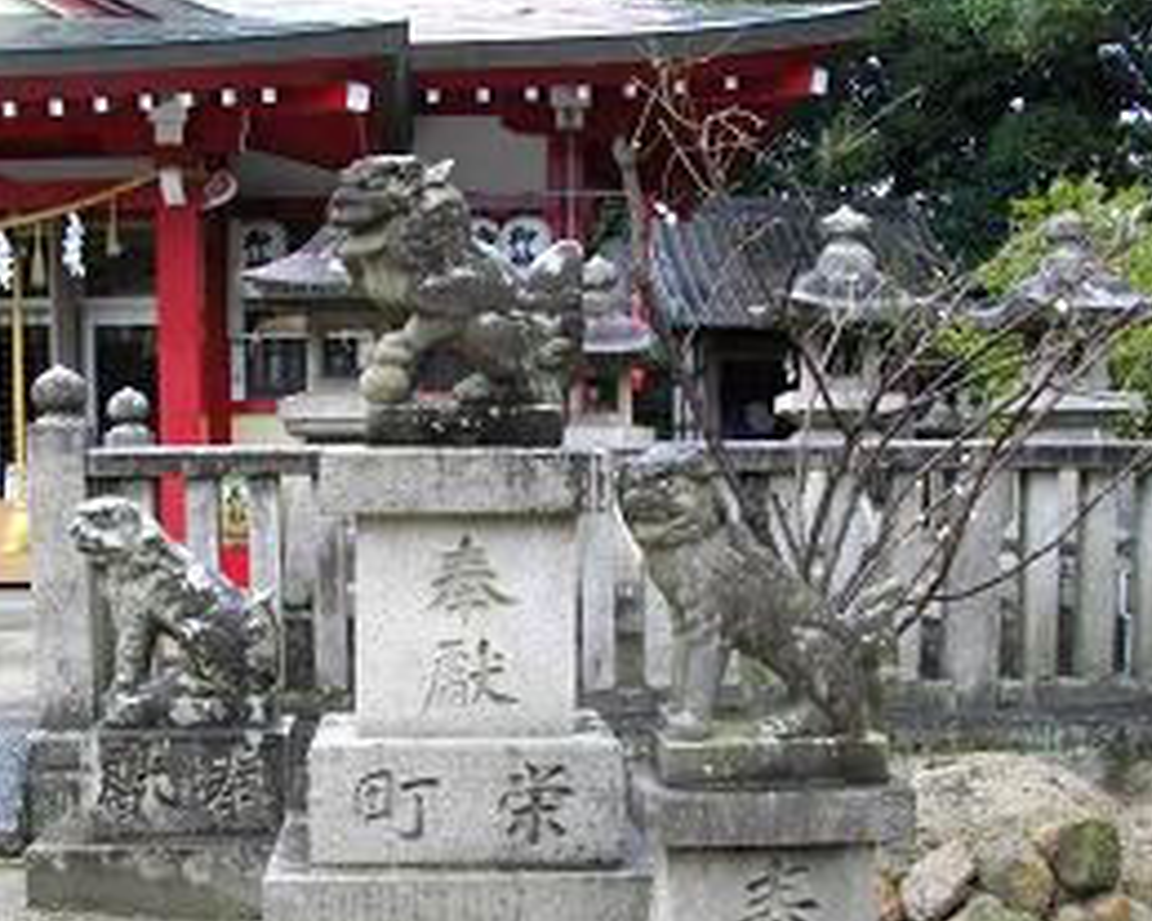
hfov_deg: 39.5
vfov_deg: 31.8
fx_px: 1602
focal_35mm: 47
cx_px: 500
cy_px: 623
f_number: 2.9
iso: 400
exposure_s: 1/80
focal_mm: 5.7
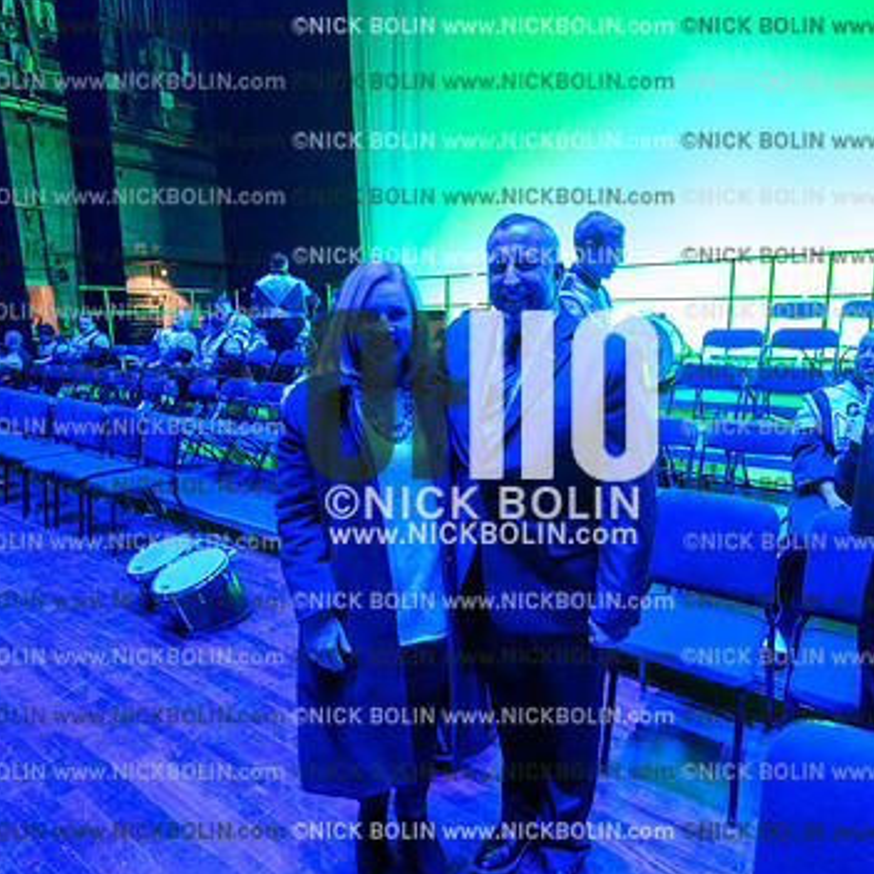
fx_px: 600
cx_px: 482
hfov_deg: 71.9
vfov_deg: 72.1
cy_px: 428
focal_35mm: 21
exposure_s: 1/100
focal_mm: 15
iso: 8000
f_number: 4
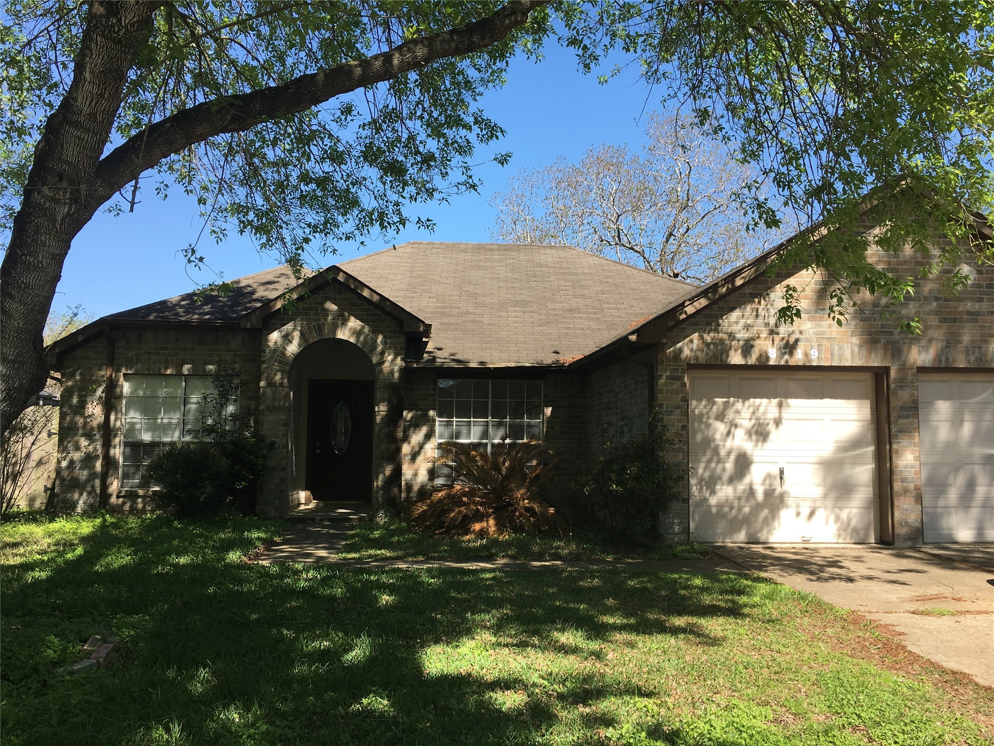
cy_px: 373
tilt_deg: +6.5
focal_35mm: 29
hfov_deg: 61.7
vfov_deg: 48.2
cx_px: 497
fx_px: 833
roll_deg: -1.4
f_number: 2.2
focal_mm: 4.15
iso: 25
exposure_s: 1/777
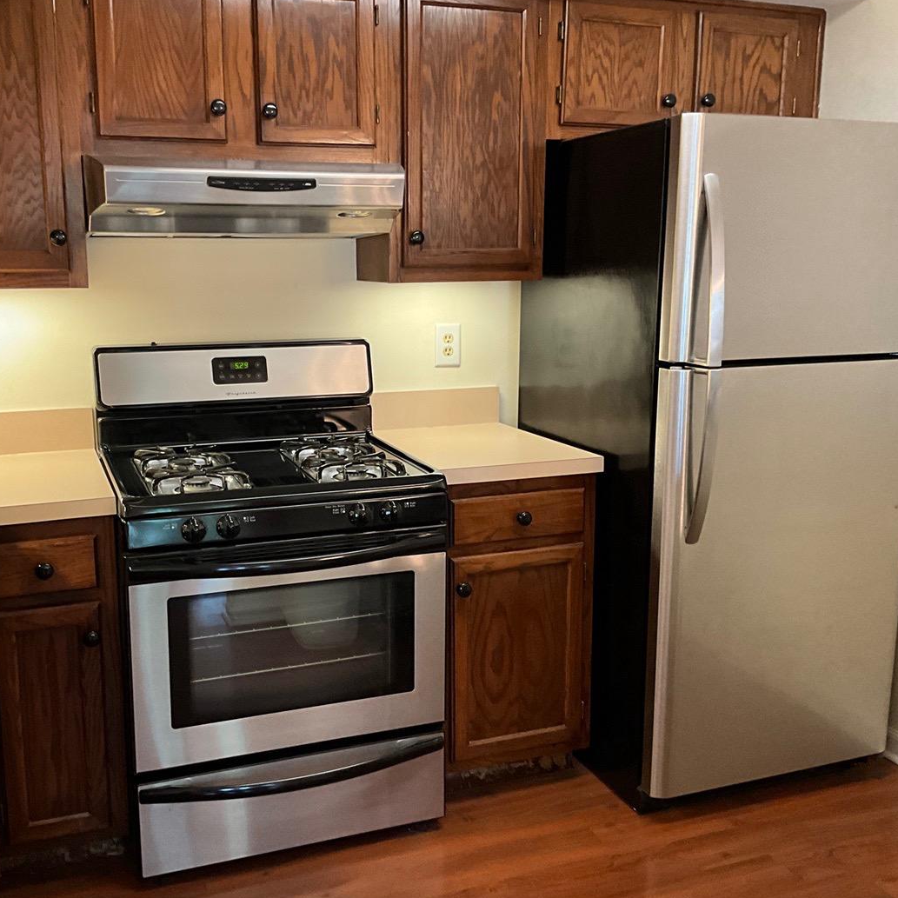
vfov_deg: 47.2
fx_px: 1027
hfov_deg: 47.1
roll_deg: +0.9
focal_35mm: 35
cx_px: 392
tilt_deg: -11.6
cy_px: 450
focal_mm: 3
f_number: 1.8
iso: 200
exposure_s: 1/40
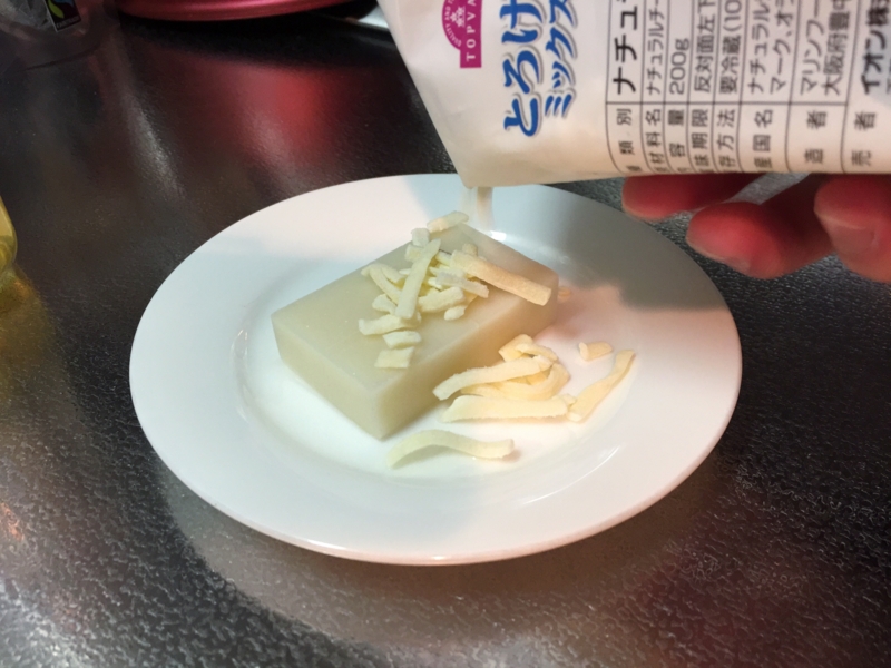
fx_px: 746
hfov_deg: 61.7
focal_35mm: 29
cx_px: 446
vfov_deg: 48.2
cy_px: 334
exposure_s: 1/30
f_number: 2.2
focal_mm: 4.15
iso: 160
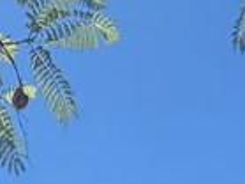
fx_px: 728
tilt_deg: +0.0
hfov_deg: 17.7
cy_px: 649
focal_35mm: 103
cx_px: -85
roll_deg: +2.3
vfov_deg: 9.1
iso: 32
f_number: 2.2
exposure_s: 1/770
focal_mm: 2.22
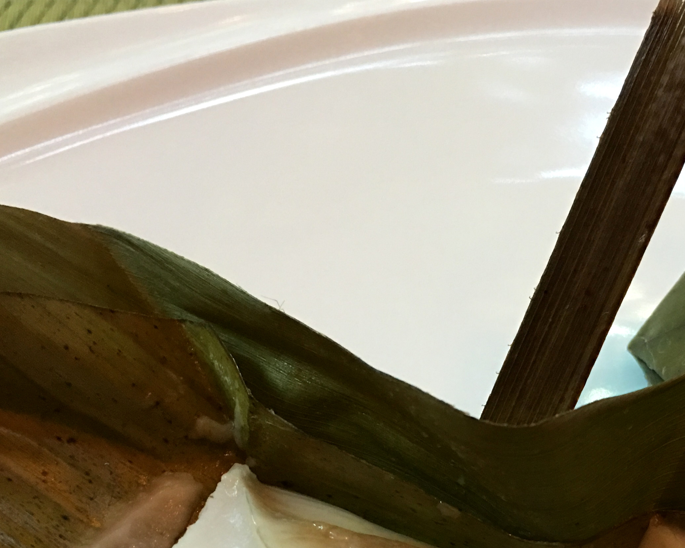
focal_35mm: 55
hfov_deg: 33.6
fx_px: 1115
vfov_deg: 26.8
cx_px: 497
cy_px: 475
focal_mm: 4.15
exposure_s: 1/10
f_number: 2.2
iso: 80
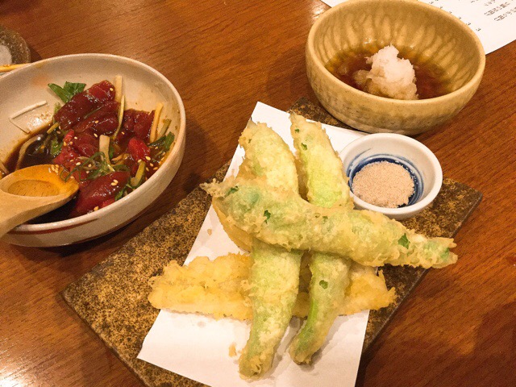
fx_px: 462
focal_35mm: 31
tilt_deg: -53.7
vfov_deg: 45.4
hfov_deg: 58.4
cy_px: 194
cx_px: 258
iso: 200
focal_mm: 3.3
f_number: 2.4
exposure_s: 1/20
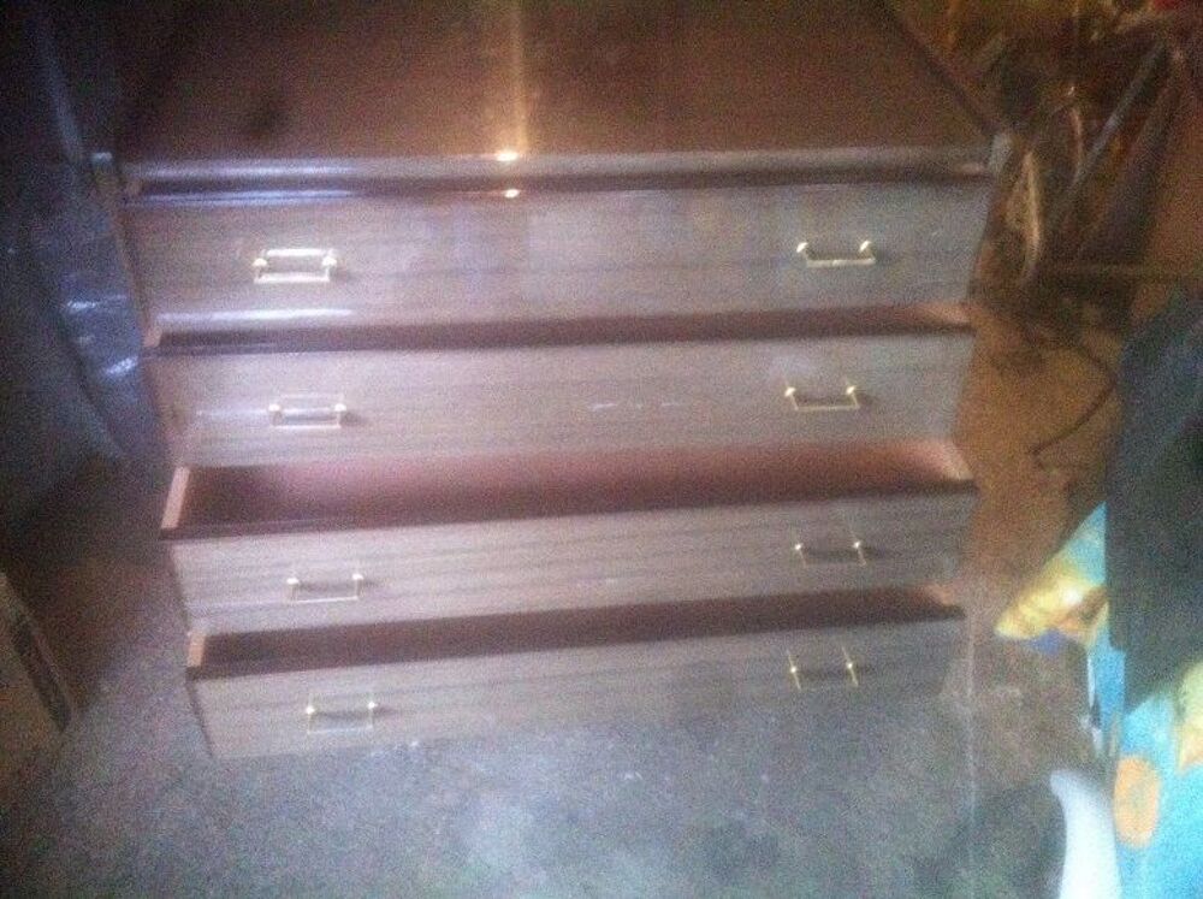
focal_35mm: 35
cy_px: 450
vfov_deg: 40.6
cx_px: 602
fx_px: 1215
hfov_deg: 52.7
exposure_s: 1/15
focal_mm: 3.85
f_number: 2.8
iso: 800
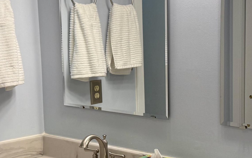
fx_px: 474
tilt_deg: -7.0
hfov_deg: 29.7
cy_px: 104
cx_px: 141
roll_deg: +2.9
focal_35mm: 69
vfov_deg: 18.8
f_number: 1.78
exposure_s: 1/152
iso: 100
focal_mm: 6.76
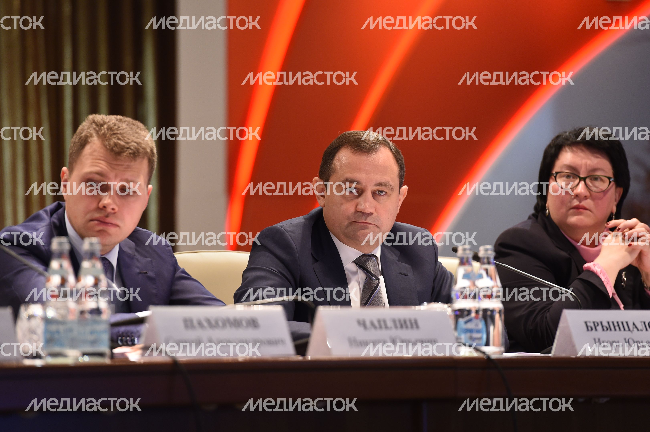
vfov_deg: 6.9
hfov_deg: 10.3
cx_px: 325
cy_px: 216
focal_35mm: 200
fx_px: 3609
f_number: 3.5
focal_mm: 200
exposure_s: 1/200
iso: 2500
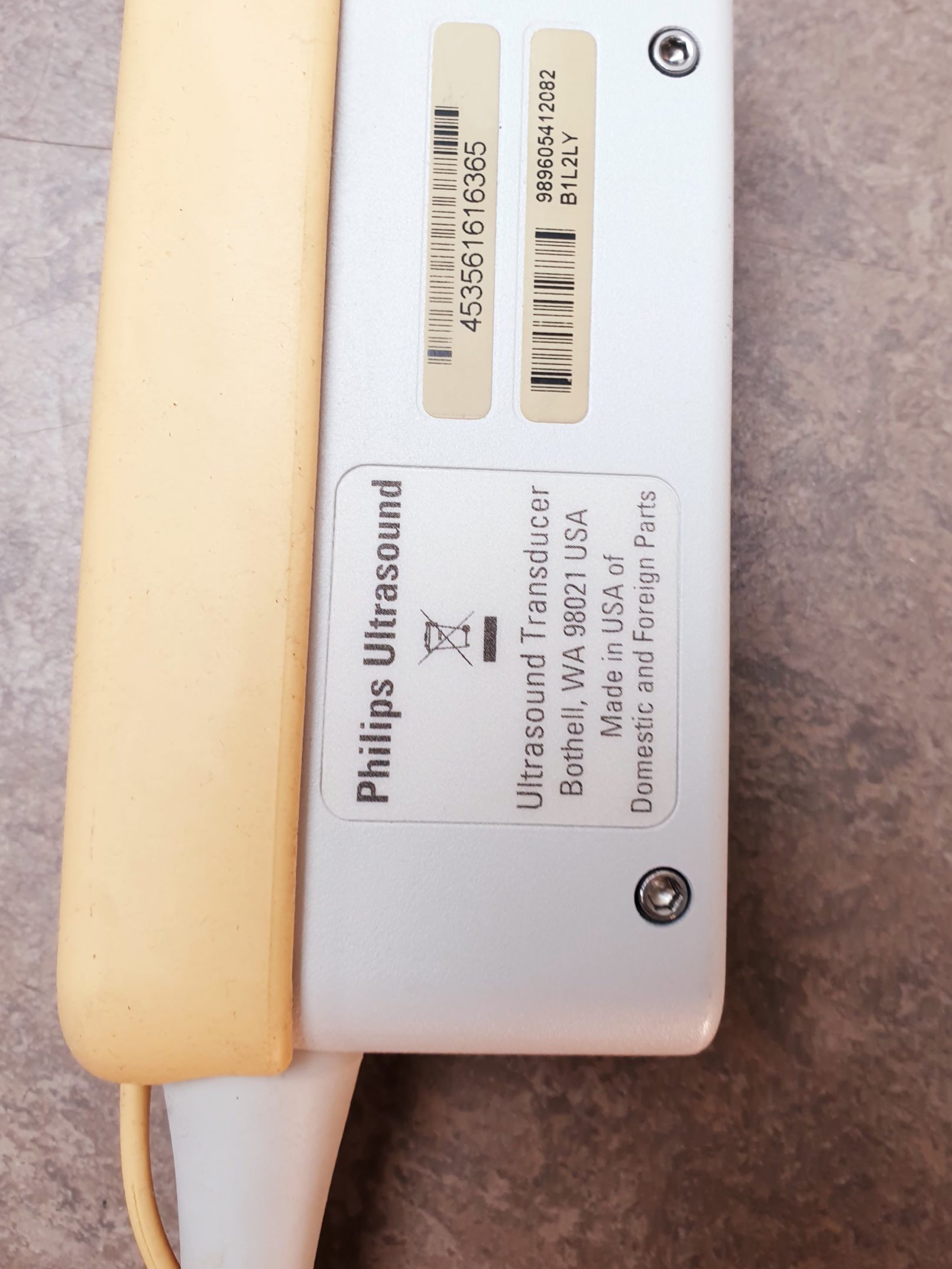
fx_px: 1137
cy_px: 535
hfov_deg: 45.4
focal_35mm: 31
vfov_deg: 58.1
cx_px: 472
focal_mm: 4.3
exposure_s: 1/50
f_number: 2.4
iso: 50
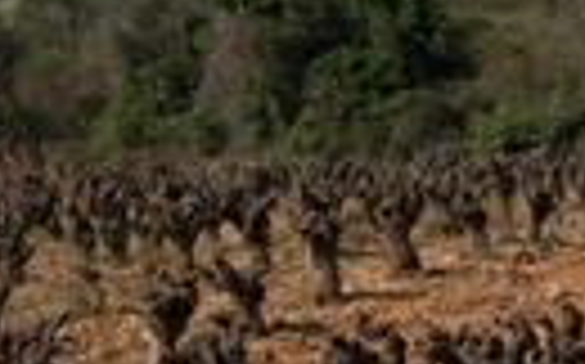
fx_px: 4062
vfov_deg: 5.1
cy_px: -70
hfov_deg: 8.0
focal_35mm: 255
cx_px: 1058
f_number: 8
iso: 200
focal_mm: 34
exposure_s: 1/250
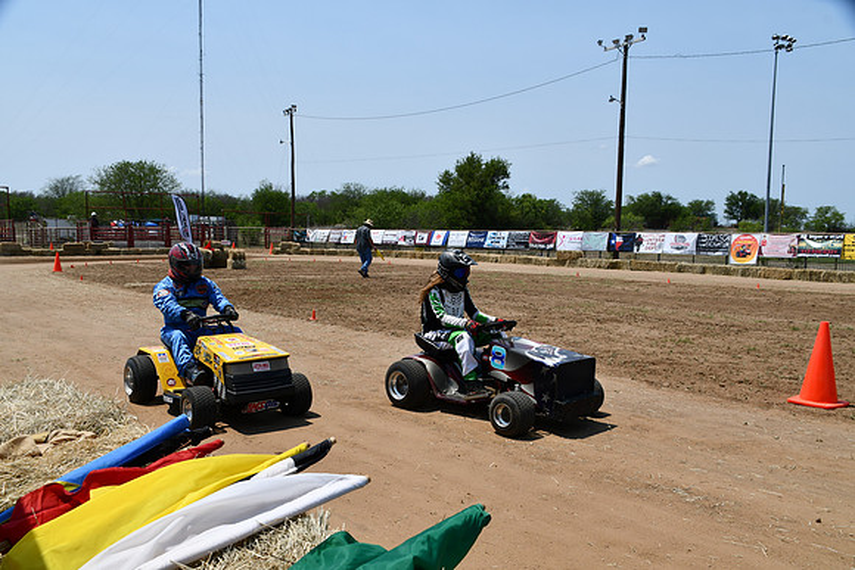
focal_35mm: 33
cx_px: 428
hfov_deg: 57.2
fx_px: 784
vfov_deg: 40.0
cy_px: 285
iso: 100
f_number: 10
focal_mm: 22
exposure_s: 1/400
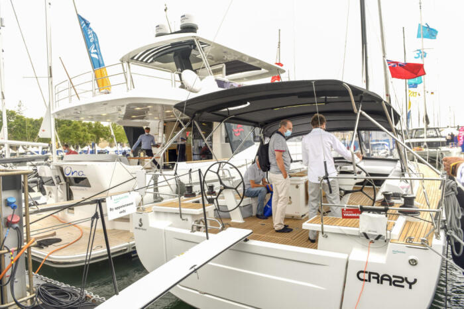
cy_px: 154
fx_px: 309
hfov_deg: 73.7
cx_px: 232
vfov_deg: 53.2
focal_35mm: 24
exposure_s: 1/200
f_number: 5
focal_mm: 24
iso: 200
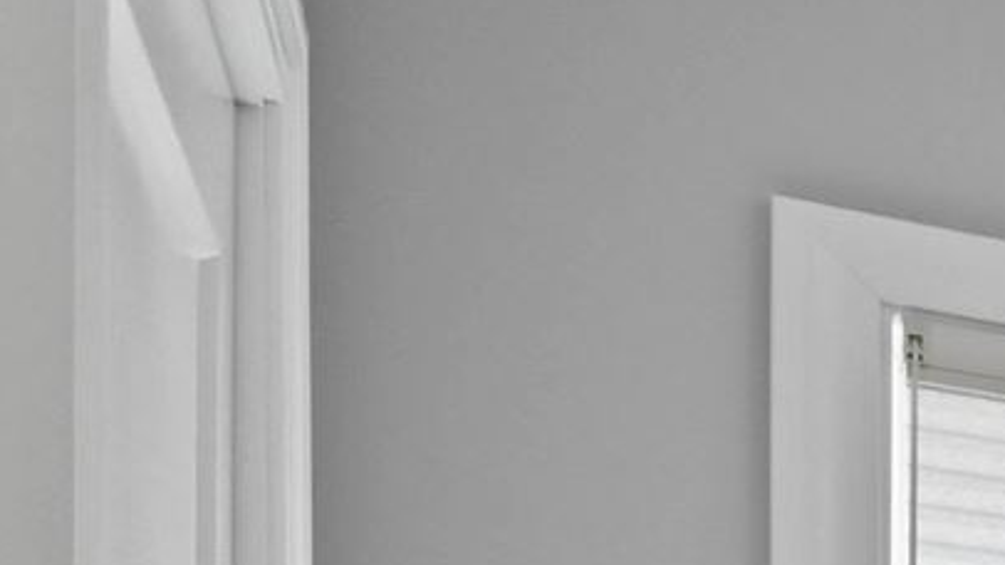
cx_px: 3498
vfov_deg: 9.4
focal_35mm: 111
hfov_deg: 9.7
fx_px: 2957
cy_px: 1494
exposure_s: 1/10
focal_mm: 14
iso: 1000
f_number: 14
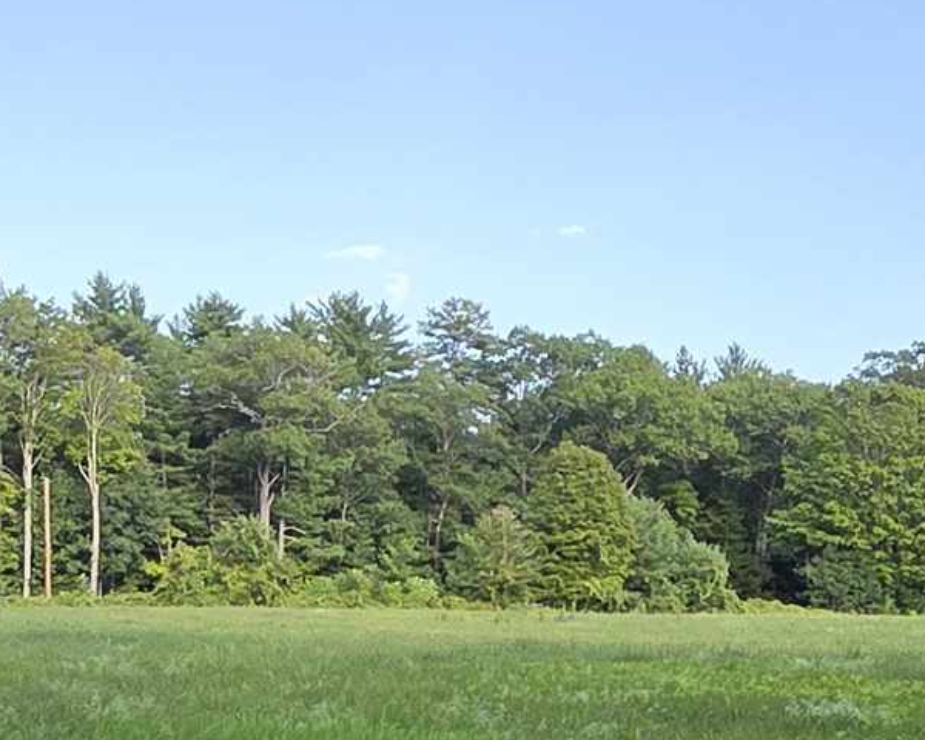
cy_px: 644
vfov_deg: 23.0
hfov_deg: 27.2
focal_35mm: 65
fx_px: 1779
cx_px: -40
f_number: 1.9
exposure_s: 1/489
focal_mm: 2.2
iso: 40
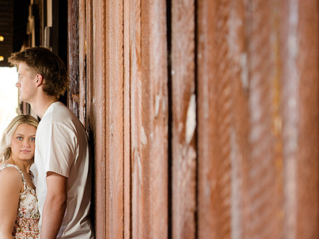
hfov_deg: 19.5
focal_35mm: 101
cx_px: 152
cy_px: 145
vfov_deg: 14.6
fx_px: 930
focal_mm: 73
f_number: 4
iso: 640
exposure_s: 1/200
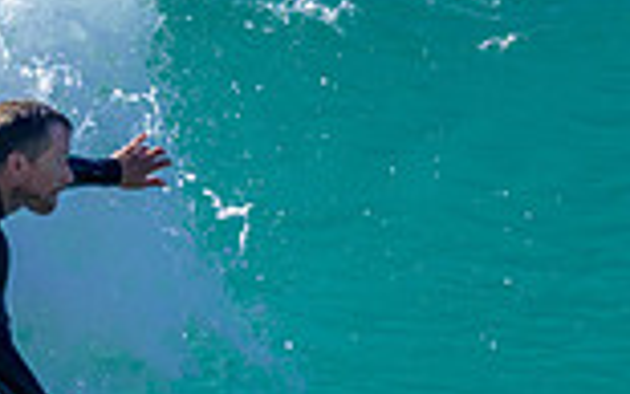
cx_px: 122
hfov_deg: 0.6
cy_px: 412
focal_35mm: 3576
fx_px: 61421
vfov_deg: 0.4
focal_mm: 800
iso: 360
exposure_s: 1/2000
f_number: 6.3
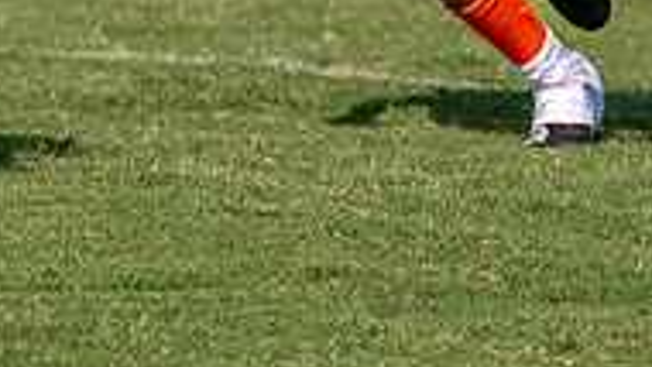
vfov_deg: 1.4
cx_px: -251
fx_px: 14872
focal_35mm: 860
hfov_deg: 2.5
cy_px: -237
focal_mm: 135
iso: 125
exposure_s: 1/4000
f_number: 2.8
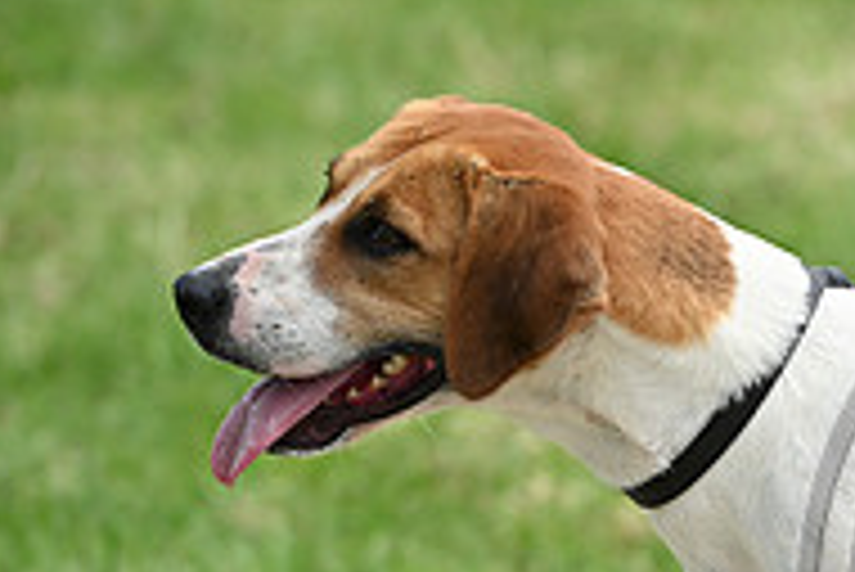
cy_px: 556
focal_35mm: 519
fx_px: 12335
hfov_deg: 4.0
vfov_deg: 2.7
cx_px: 1206
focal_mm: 170
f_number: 4.5
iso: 220
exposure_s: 1/1000
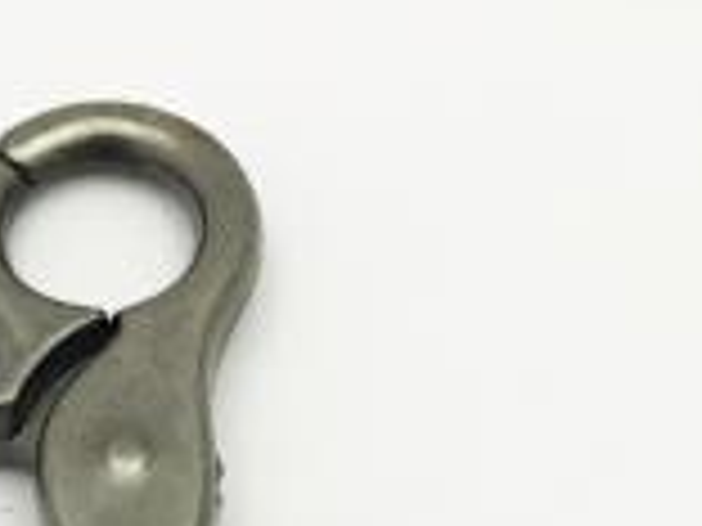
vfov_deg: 8.9
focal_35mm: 149
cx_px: 50
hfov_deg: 13.1
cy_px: 1322
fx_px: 3022
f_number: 2.2
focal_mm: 4.15
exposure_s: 1/30
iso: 125
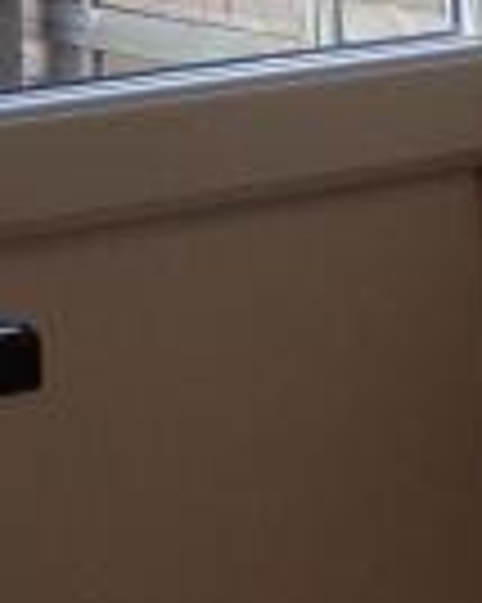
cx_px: 2126
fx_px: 4677
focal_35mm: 262
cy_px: -14
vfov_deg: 7.4
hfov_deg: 5.1
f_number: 2.4
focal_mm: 4.28
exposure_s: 1/40
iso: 64
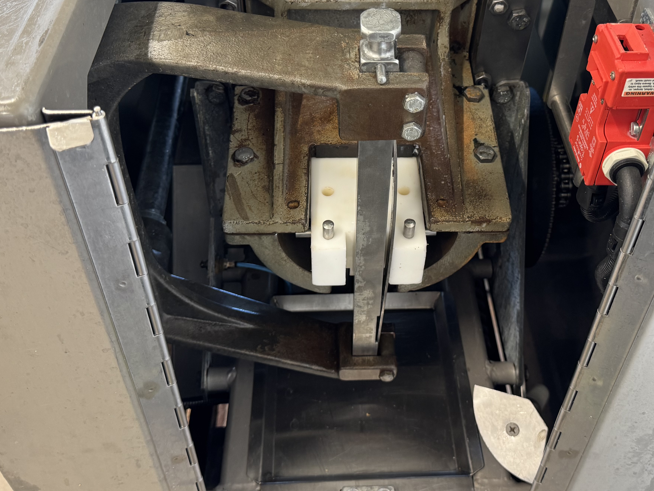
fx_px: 737
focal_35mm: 39
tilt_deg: -44.0
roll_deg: -0.9
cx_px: 362
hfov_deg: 47.8
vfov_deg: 36.6
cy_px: 179
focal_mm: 6.76
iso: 250
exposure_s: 1/50
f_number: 1.78
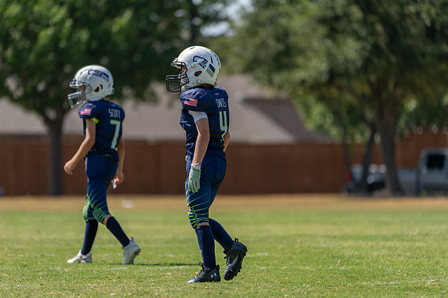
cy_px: 149
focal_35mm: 409
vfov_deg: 3.4
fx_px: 5089
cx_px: 220
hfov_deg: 5.0
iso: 320
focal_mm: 400
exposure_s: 1/1250
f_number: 5.6
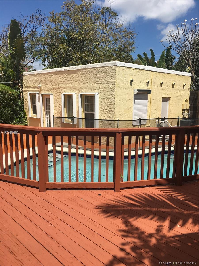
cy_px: 133
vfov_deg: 61.7
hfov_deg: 48.2
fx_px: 222
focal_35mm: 29
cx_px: 100
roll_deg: -0.5
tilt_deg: -9.4
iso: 25
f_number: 2.2
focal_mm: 4.15
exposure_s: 1/2481
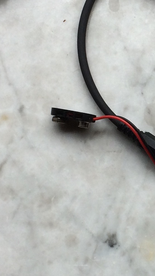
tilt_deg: -81.6
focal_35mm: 105
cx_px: 222
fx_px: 768
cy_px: 170
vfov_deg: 20.3
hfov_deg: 11.1
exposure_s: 1/436
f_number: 2.2
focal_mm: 4.15
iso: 32
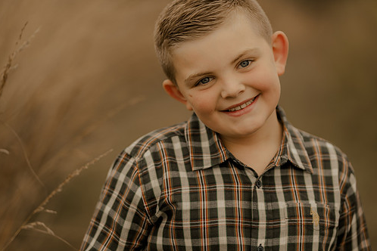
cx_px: 204
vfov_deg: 13.8
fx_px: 1037
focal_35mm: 99
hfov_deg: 20.6
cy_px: 116
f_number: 1.6
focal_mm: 85
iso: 200
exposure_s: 1/640
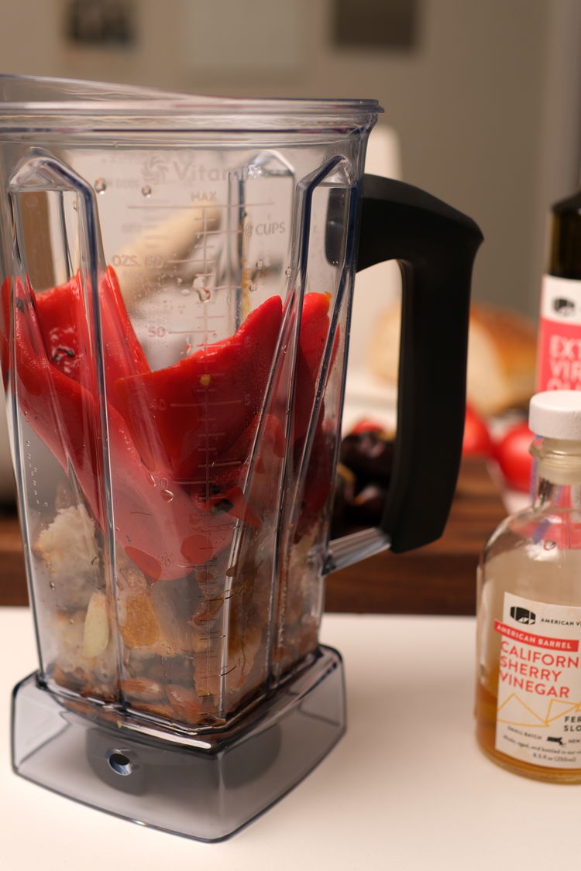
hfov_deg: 29.9
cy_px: 436
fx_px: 1089
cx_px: 290
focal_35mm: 45
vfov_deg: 43.6
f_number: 2.8
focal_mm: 30
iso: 125
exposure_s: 1/58
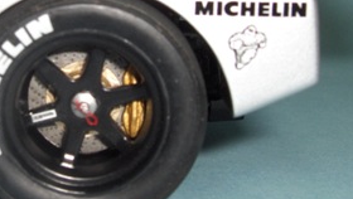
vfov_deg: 12.5
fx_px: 909
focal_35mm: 97
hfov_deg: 21.7
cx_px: 76
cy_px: 71
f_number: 4.8
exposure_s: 1/195
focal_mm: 8
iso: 100
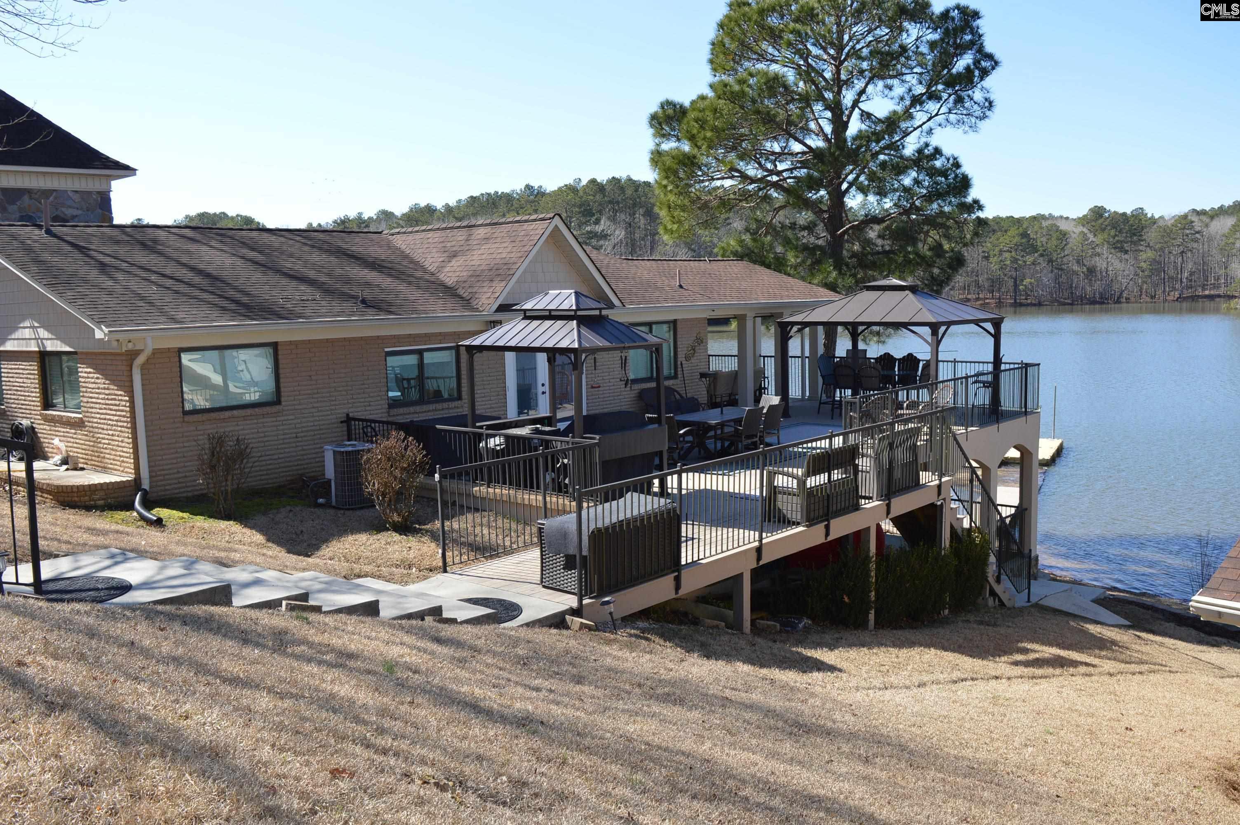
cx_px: 620
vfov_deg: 41.6
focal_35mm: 32
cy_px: 412
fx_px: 1084
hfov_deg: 59.5
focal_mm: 21
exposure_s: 1/200
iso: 100
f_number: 7.1
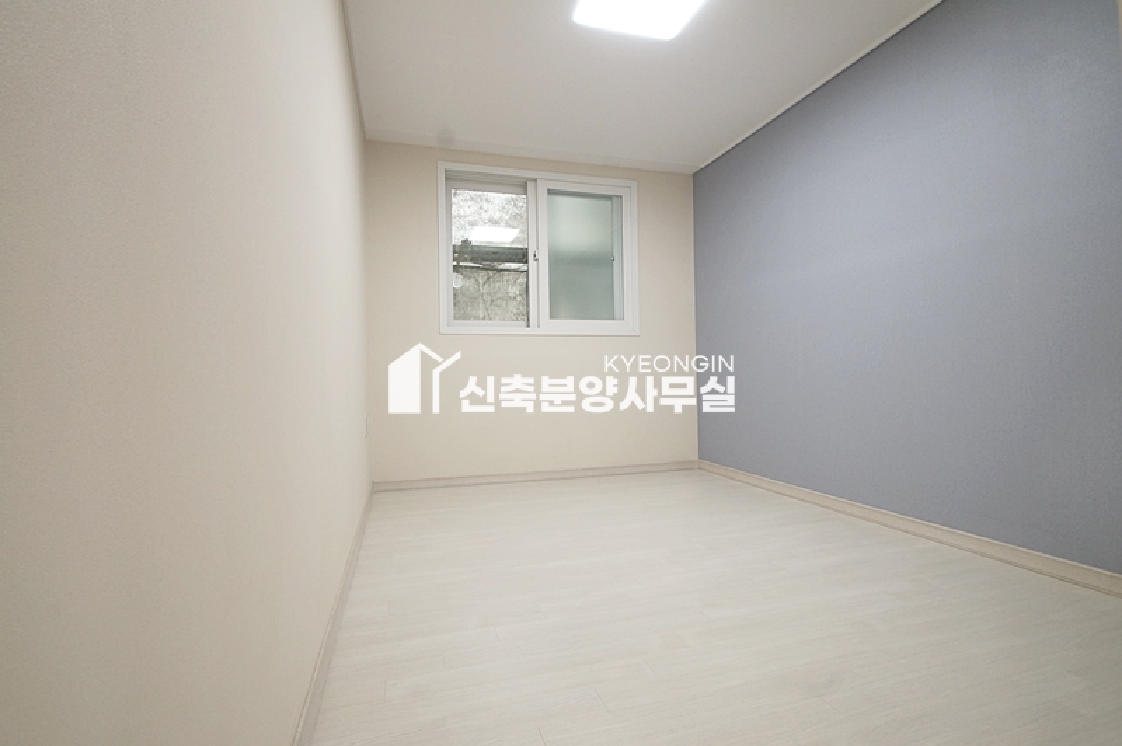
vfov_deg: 77.2
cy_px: 373
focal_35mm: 15
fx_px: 467
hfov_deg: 100.4
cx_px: 561
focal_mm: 10
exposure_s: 1/15
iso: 800
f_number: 9
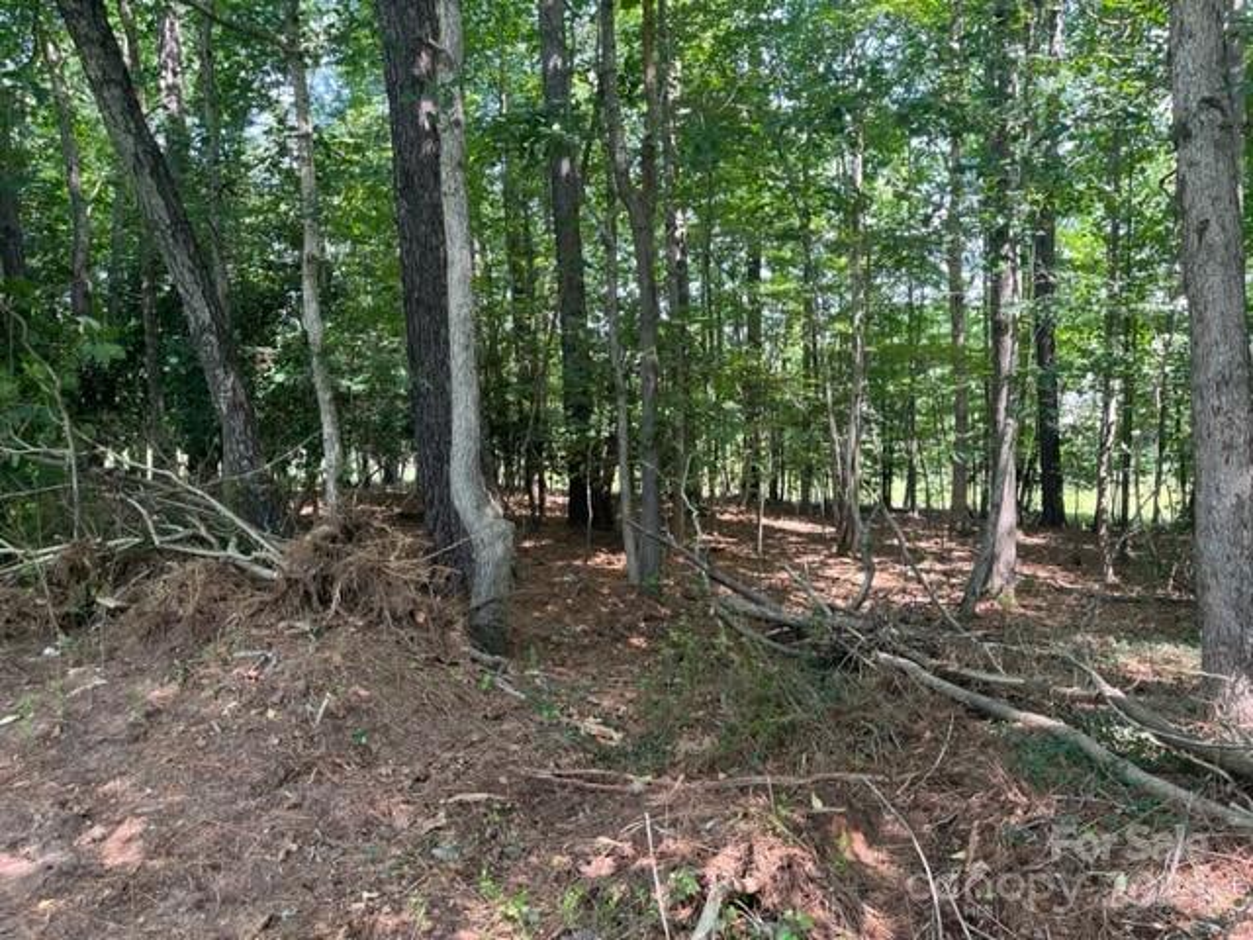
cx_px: 626
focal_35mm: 26
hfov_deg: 67.3
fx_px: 941
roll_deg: +1.8
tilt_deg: -3.5
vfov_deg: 53.1
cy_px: 470
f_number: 1.6
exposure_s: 1/121
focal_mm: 5.1
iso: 100
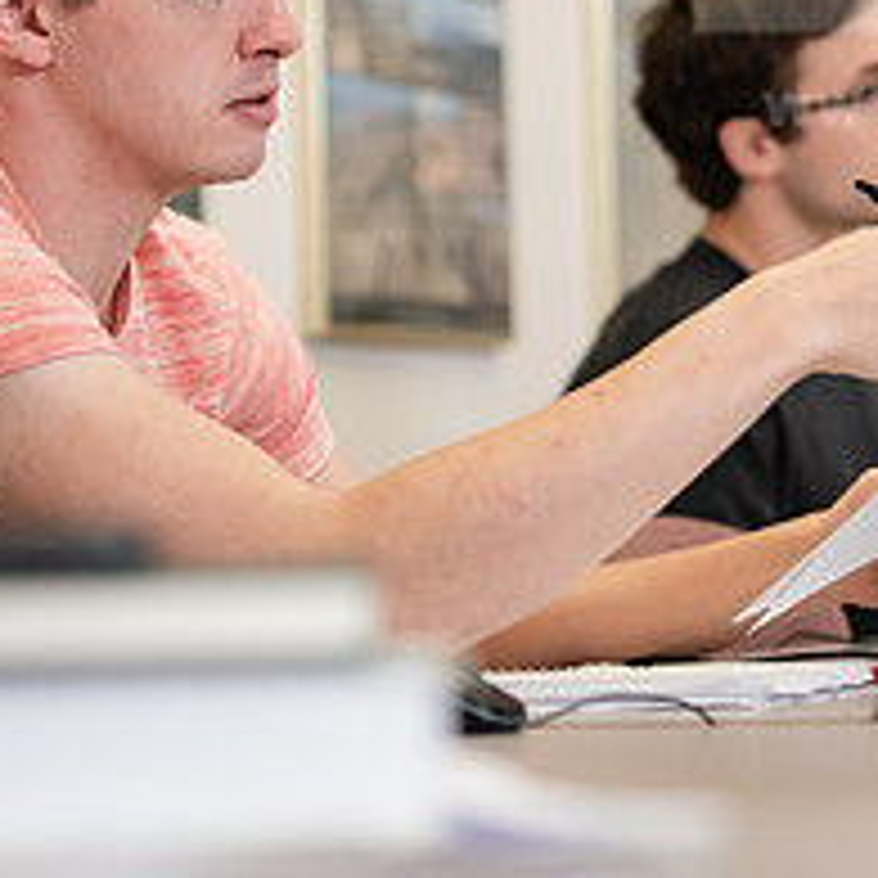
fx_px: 5797
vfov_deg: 8.6
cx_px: 558
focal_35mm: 202
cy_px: 200
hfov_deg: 8.7
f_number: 3.2
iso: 800
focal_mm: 80
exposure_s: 1/200
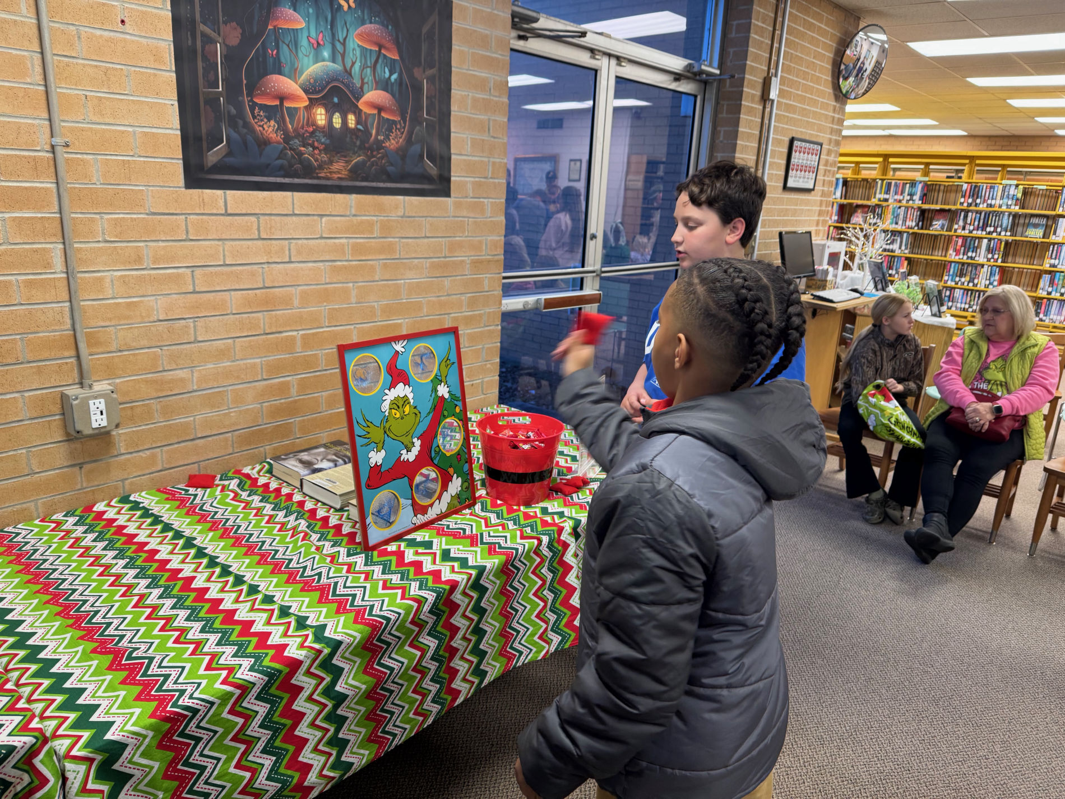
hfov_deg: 71.6
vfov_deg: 56.8
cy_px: 400
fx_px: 738
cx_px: 532
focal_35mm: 24
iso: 125
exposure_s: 1/60
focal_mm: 6.76
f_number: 1.78
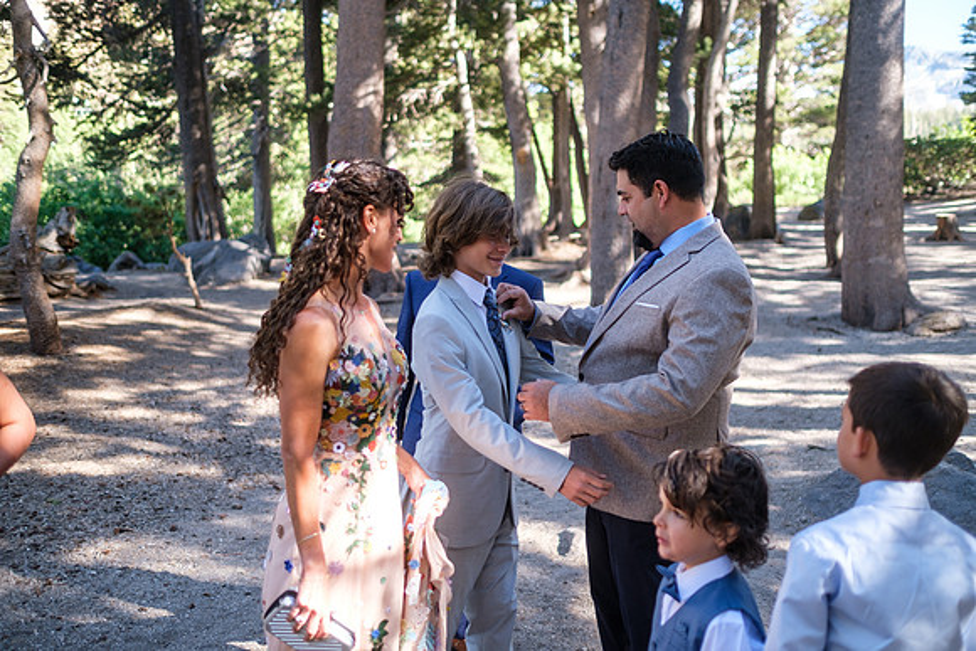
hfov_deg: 54.4
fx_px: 949
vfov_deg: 37.9
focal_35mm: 35
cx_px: 488
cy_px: 326
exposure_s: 1/750
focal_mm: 23
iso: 160
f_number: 1.4
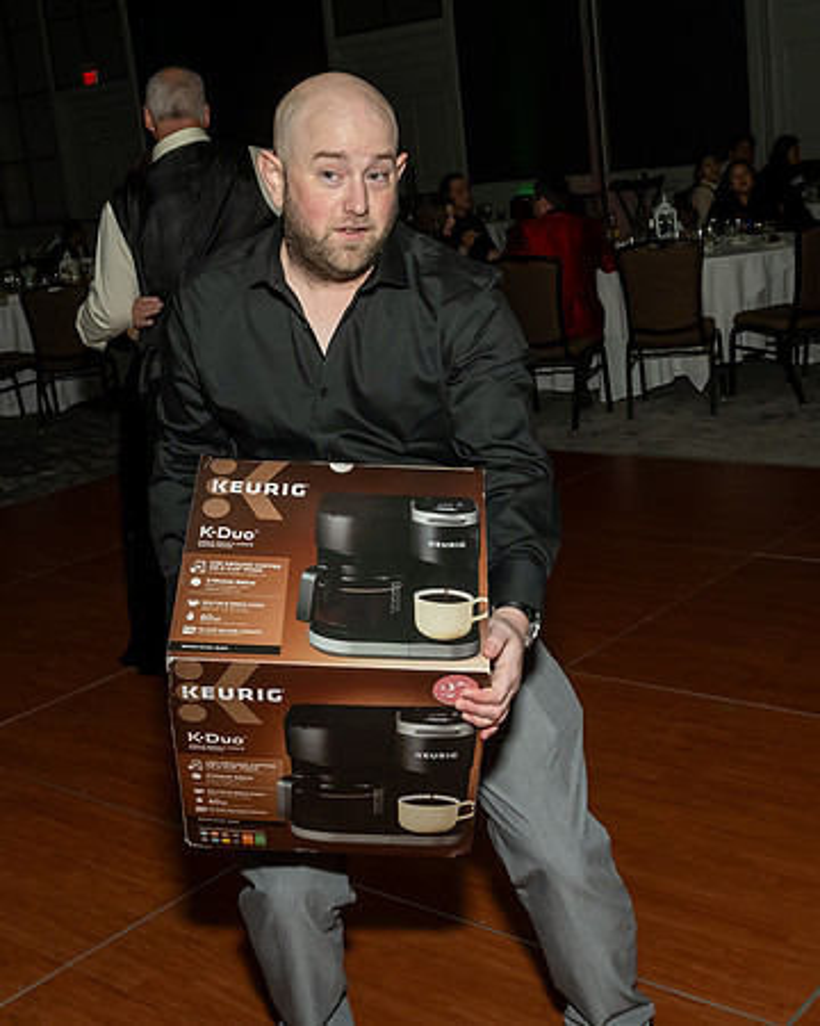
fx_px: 1380
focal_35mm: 46
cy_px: 434
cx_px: 352
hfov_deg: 33.0
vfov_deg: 40.6
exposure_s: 1/250
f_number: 8
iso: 1000
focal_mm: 19
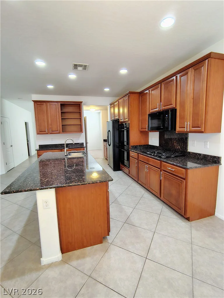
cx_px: 112
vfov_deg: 94.5
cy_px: 149
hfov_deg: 78.1
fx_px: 138
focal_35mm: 16
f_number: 2.2
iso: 406
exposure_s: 1/30
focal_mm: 2.13
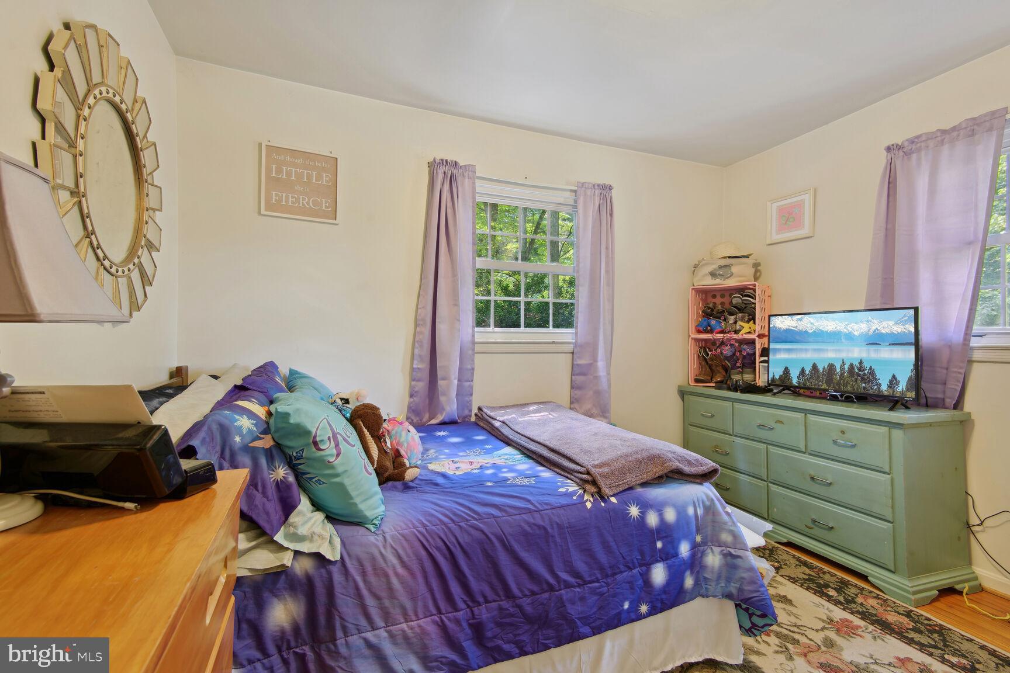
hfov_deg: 96.7
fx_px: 449
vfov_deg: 73.7
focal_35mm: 16
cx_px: 505
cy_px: 336
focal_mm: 16
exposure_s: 1/1.67
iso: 200
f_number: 8
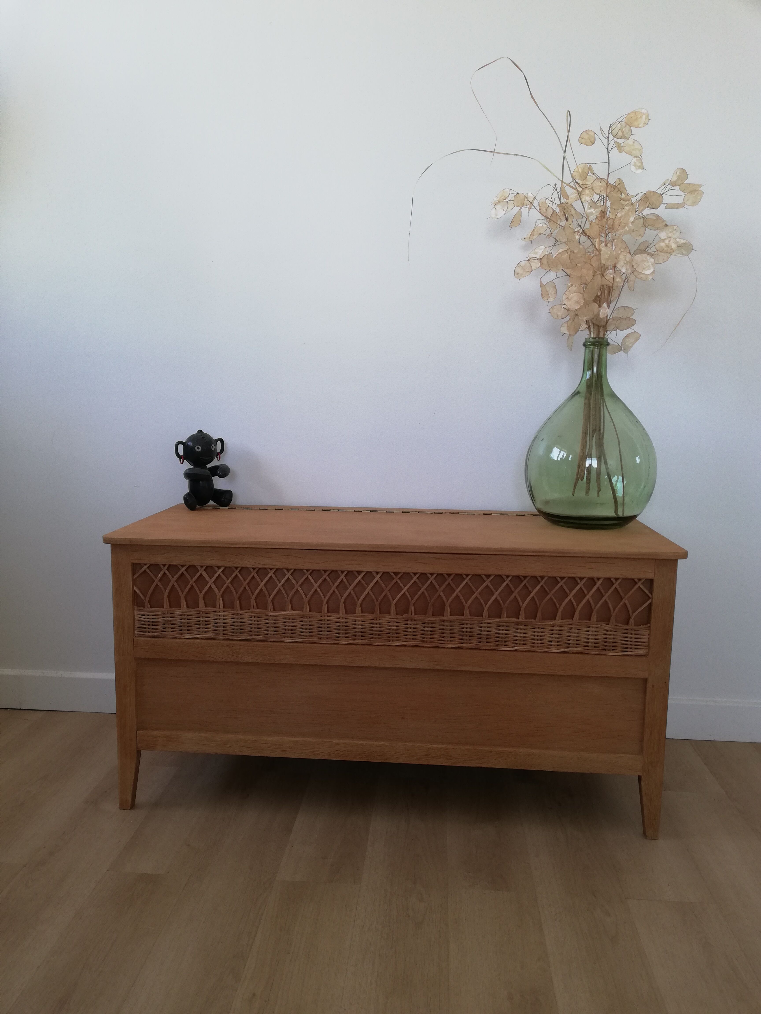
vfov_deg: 67.3
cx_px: 380
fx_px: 762
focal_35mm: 26
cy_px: 507
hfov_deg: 53.1
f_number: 2.2
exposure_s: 1/50
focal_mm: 3.81
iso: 80
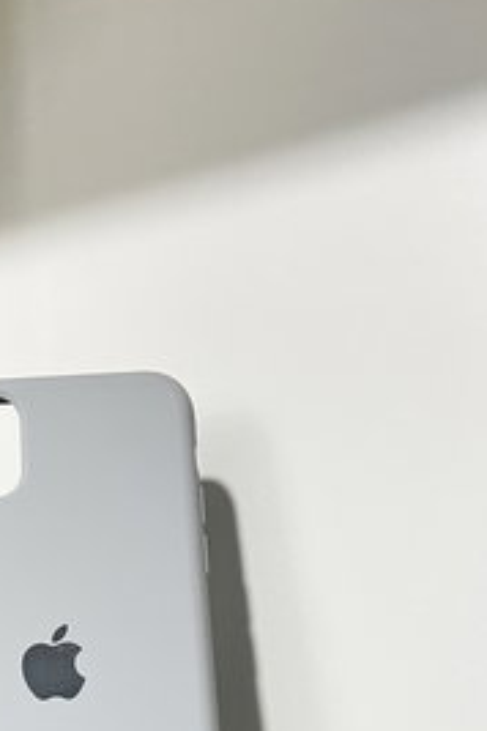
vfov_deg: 35.2
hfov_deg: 24.3
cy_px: 623
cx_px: 36
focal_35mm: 54
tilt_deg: +1.9
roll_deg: +3.6
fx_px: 1096
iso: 200
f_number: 1.5
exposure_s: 1/60
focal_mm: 5.7
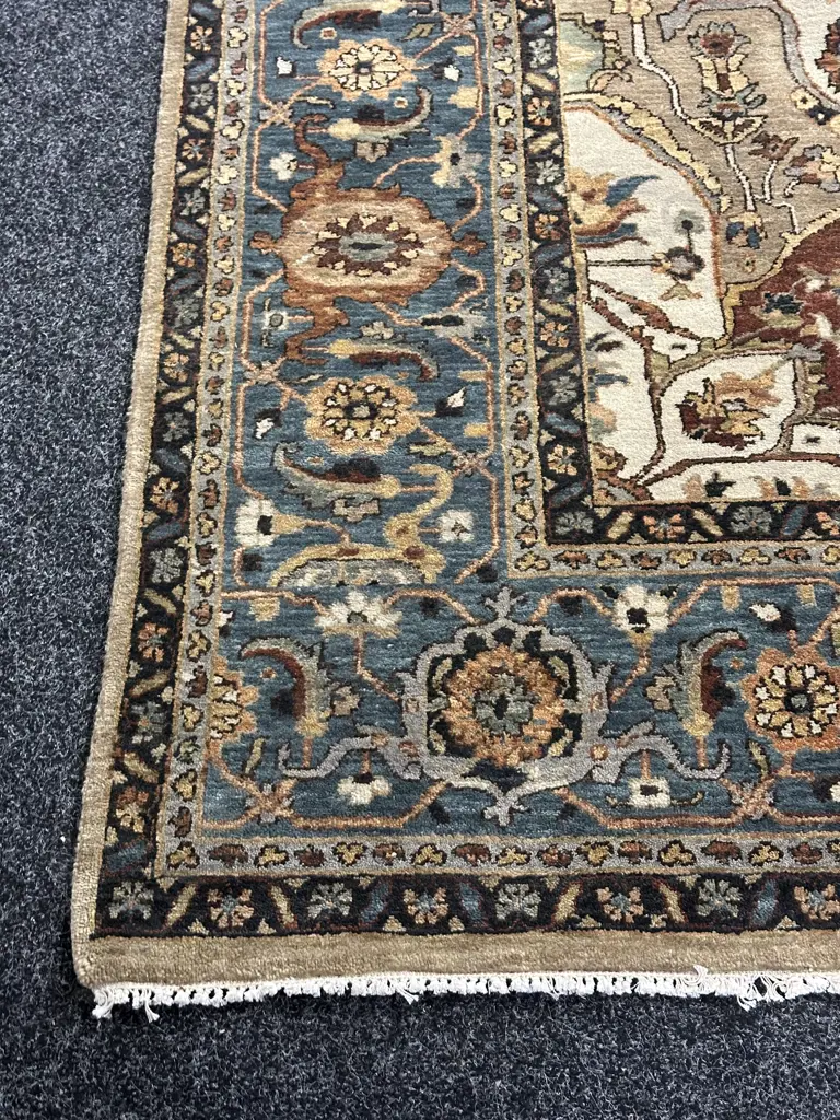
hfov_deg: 30.3
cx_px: 420
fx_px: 1553
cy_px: 560
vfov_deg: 39.7
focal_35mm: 48
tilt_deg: -59.8
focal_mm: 6.86
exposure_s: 1/33
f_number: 1.78
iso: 320
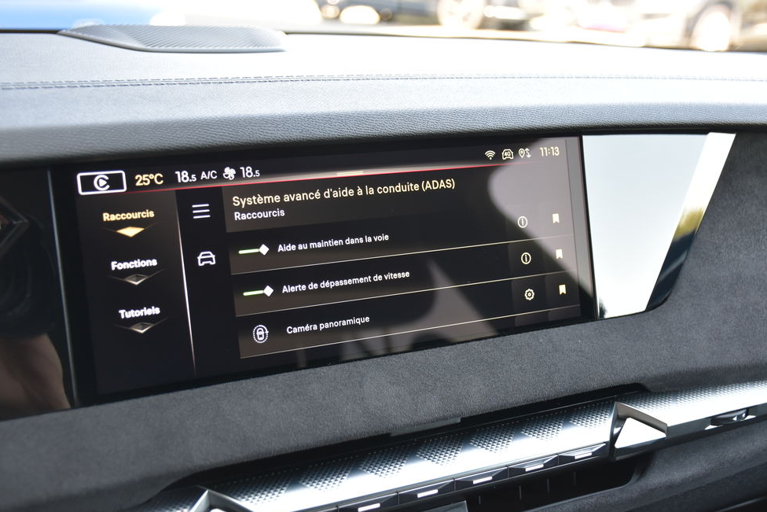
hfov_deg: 46.9
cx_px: 385
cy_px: 256
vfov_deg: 32.3
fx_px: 885
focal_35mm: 42
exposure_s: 1/60
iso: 640
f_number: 4
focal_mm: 27
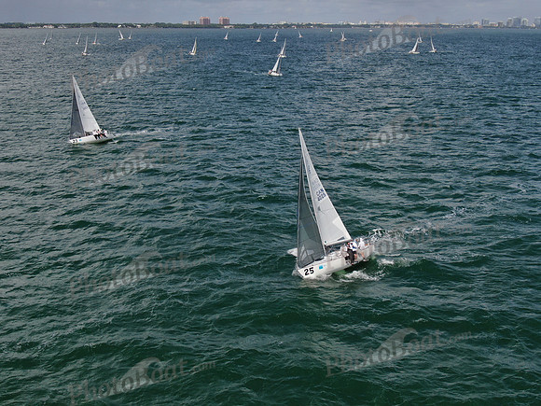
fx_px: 750
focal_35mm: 48
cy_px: 203
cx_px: 270
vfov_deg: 30.3
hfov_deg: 39.7
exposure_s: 1/1250
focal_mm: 8.6
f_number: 3.8
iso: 100
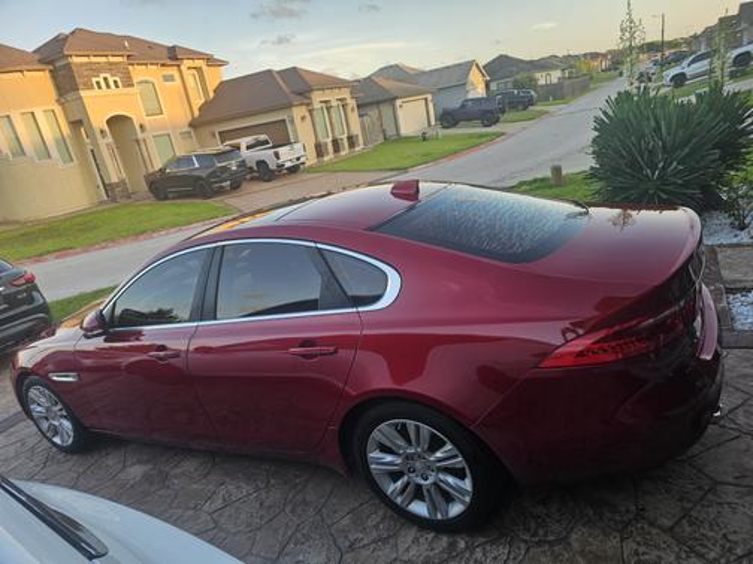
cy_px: 282
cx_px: 376
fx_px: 500
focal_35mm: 23
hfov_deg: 73.9
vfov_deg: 58.9
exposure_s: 1/180
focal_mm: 6.3
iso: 32
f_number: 1.7
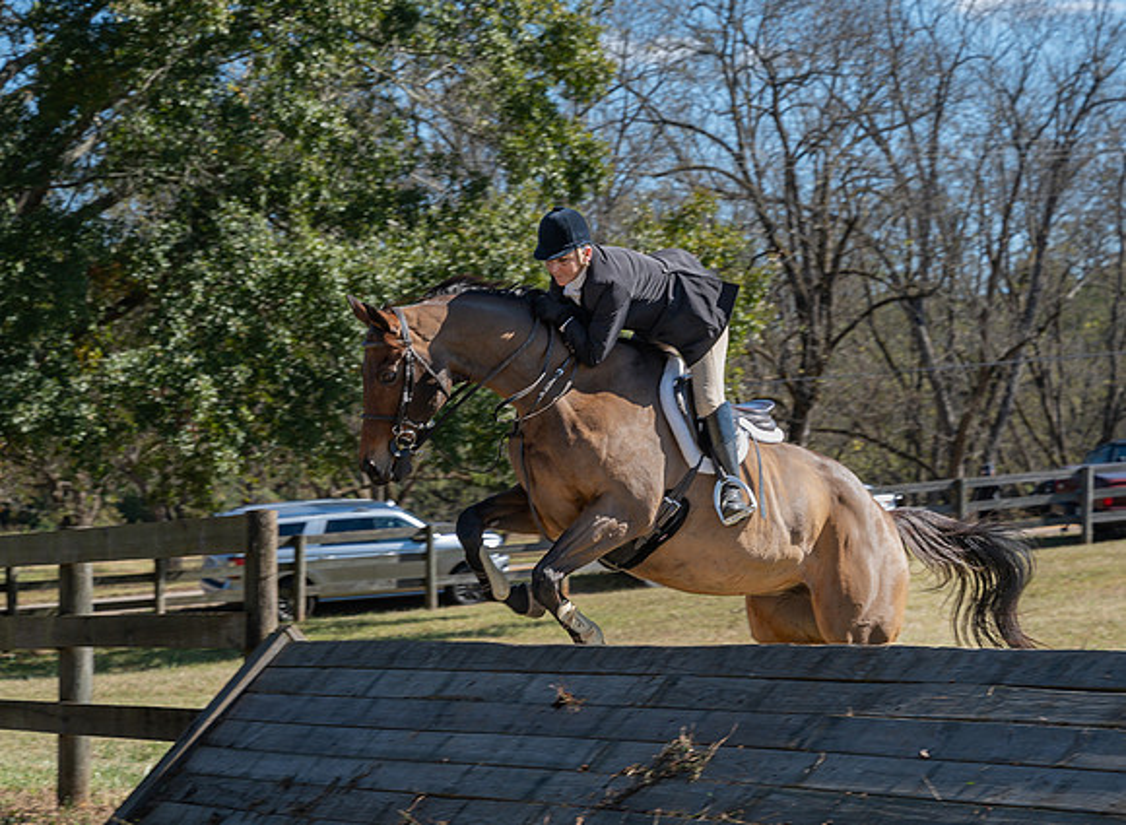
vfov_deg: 13.9
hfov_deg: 18.8
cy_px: 327
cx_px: 497
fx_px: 3391
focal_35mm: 105
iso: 200
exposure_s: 1/500
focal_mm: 70
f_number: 5.6
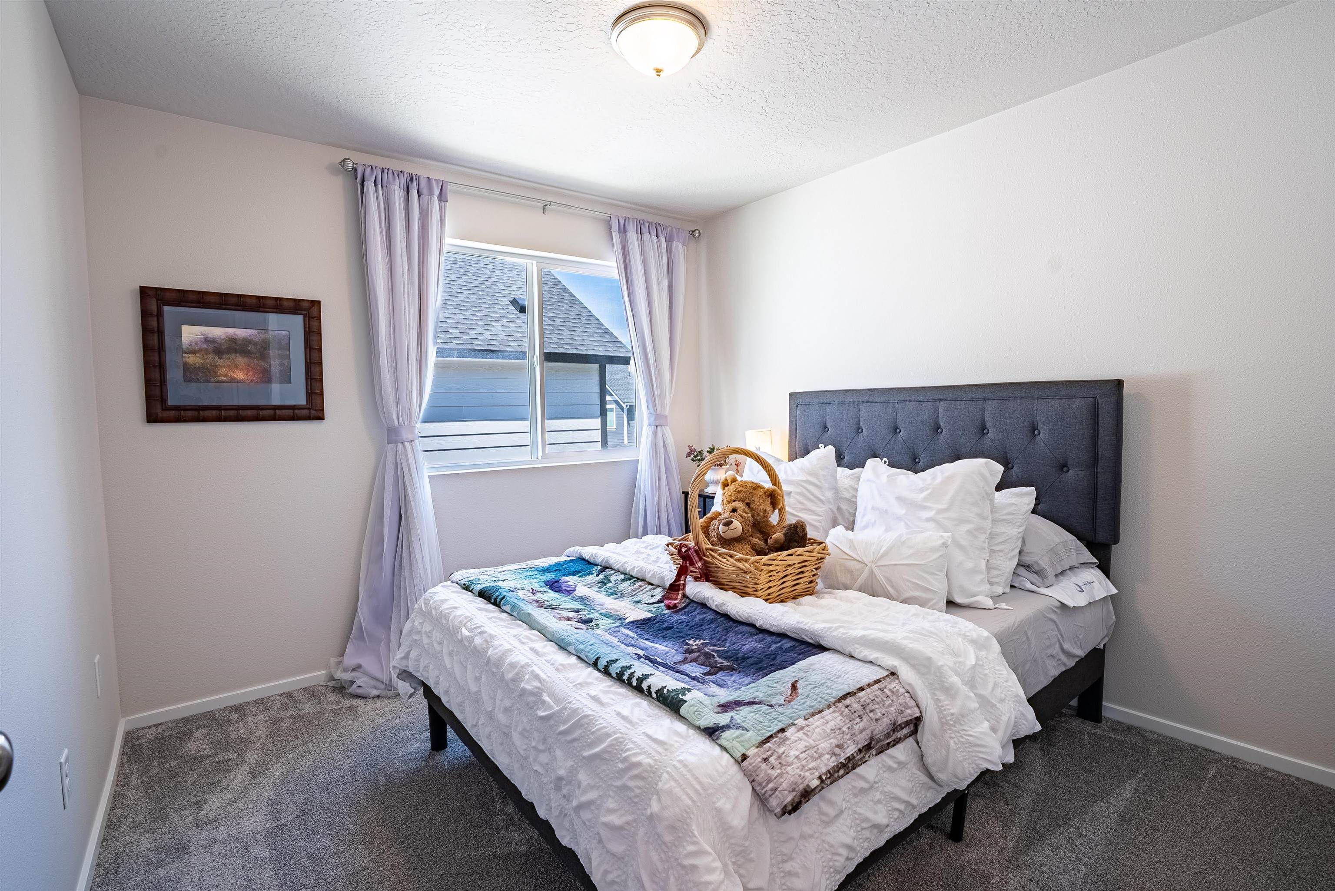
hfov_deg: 96.7
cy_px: 446
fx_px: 594
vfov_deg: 73.8
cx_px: 668
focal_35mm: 16
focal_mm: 16
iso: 400
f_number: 8
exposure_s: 1/1000
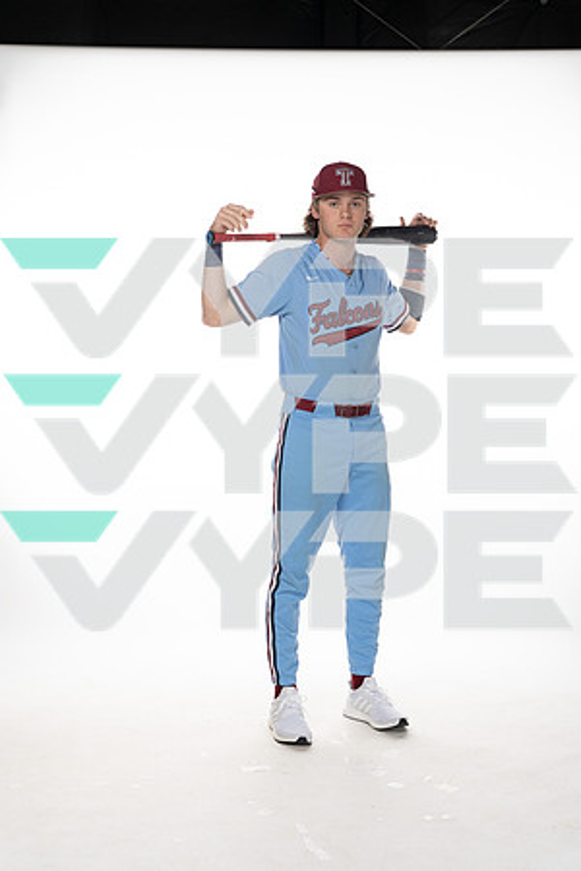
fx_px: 1235
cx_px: 290
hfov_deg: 26.5
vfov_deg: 38.9
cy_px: 436
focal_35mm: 51
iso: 400
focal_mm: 51
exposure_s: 1/250
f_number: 6.3
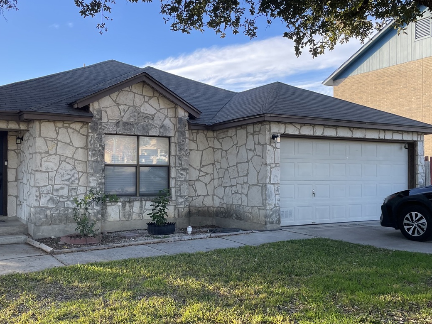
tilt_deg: +0.3
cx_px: 174
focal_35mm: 36
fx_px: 449
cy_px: 183
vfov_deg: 39.6
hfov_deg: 51.0
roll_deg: +0.0
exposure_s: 1/561
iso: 32
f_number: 1.6
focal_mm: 4.2
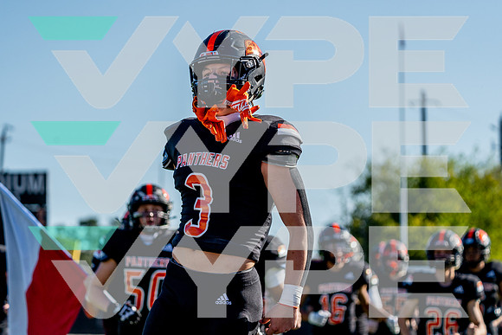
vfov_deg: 6.6
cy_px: 168
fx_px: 2924
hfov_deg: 9.8
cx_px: 251
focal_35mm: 210
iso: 400
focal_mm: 200
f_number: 5.6
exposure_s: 1/2500
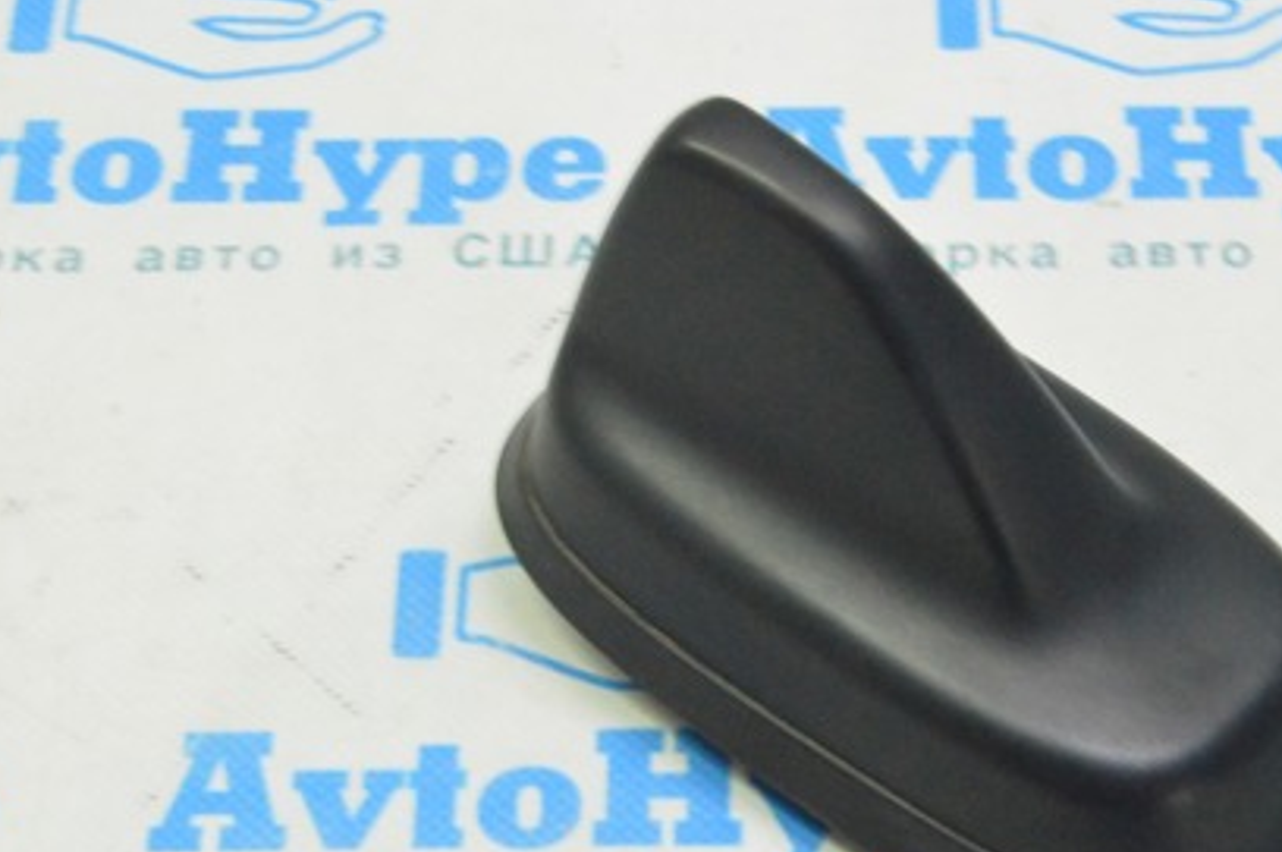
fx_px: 4019
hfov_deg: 18.0
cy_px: 501
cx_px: 930
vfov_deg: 12.1
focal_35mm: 113
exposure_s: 1/20
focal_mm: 48
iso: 6400
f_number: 20
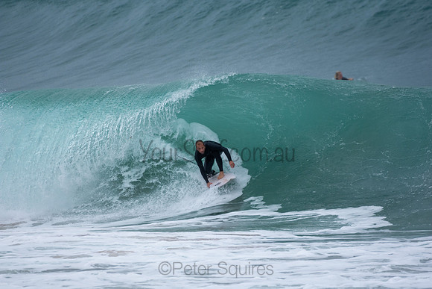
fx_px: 9002
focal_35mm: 750
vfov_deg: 1.8
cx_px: 216
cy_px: 144
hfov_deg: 2.7
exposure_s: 1/1250
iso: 360
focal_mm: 500
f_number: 5.6
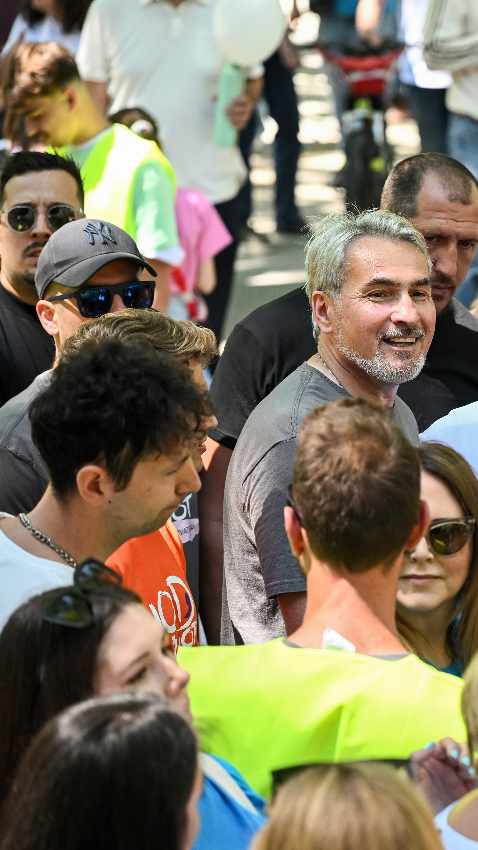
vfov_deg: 11.4
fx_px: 4259
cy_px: 426
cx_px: 568
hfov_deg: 6.4
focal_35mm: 189
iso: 640
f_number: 4
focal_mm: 120
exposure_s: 1/640
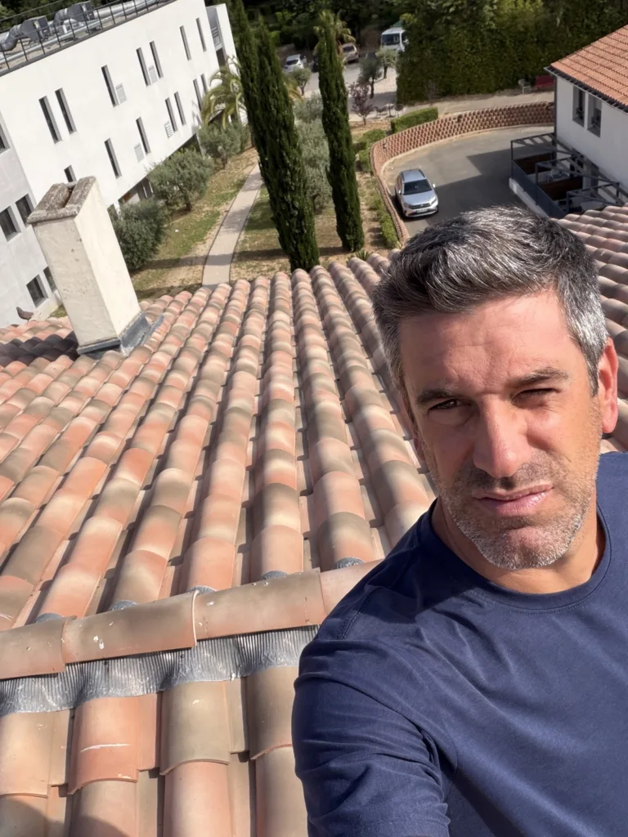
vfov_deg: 60.0
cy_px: 418
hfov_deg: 46.8
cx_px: 314
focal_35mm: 30
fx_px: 726
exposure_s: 1/1059
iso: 25
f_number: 1.9
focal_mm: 2.71
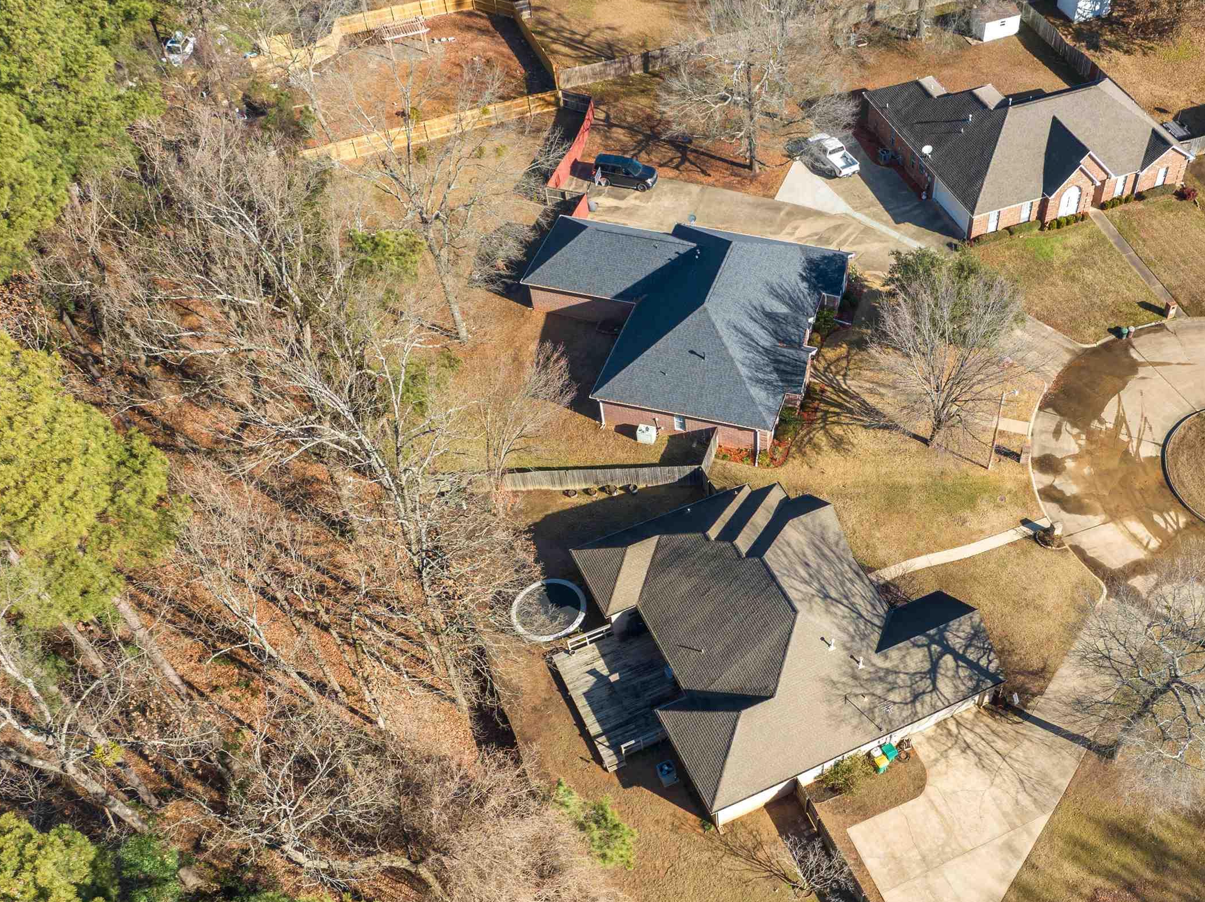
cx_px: 770
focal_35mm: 35
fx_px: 1217
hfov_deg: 52.0
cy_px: 630
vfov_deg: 39.9
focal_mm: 12.29
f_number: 2.8
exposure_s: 1/500
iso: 100
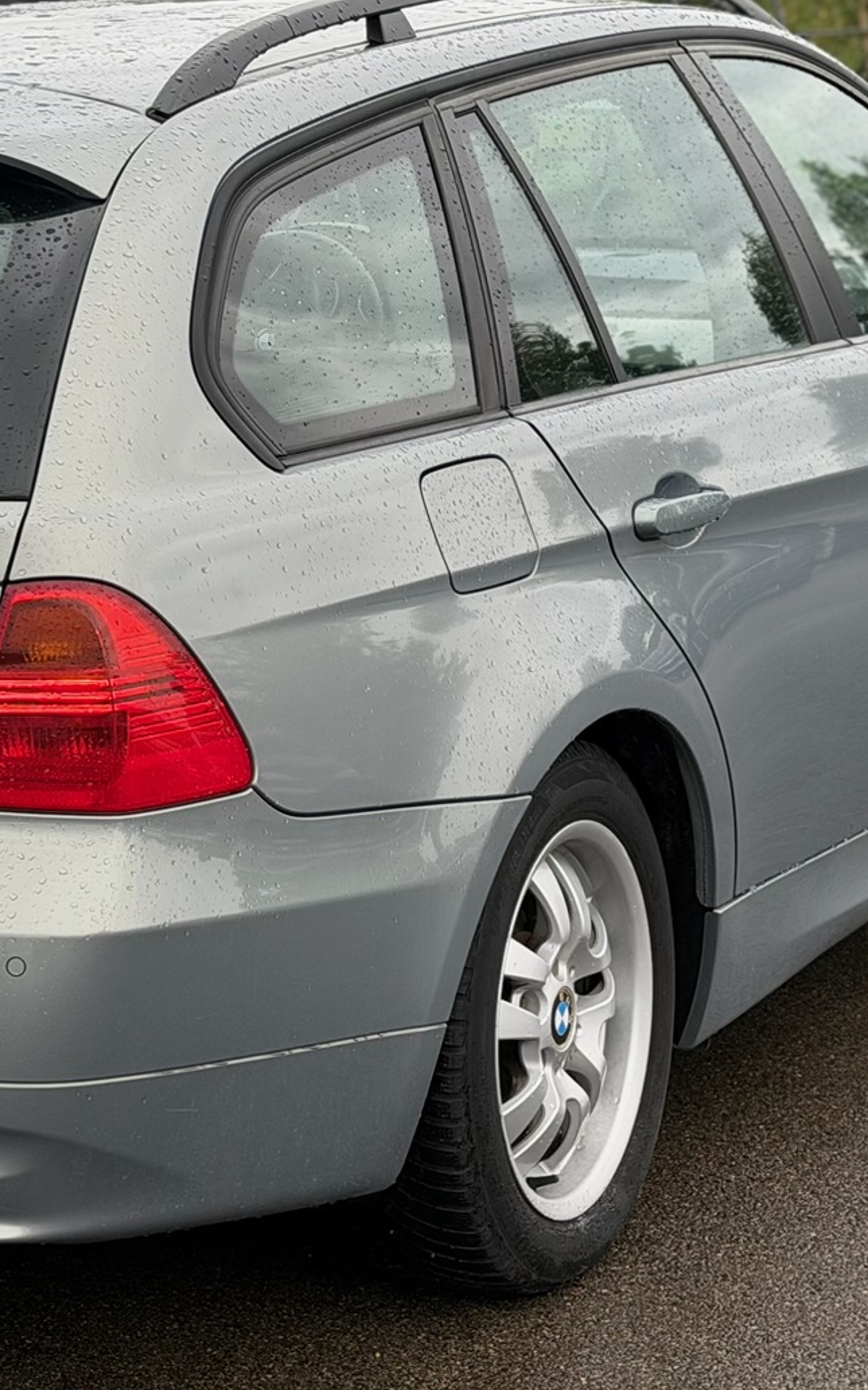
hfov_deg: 12.8
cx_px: 86
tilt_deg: -10.6
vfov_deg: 20.6
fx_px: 3823
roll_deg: +0.8
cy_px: 675
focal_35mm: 101
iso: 64
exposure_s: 1/242
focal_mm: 6.76
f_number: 1.78
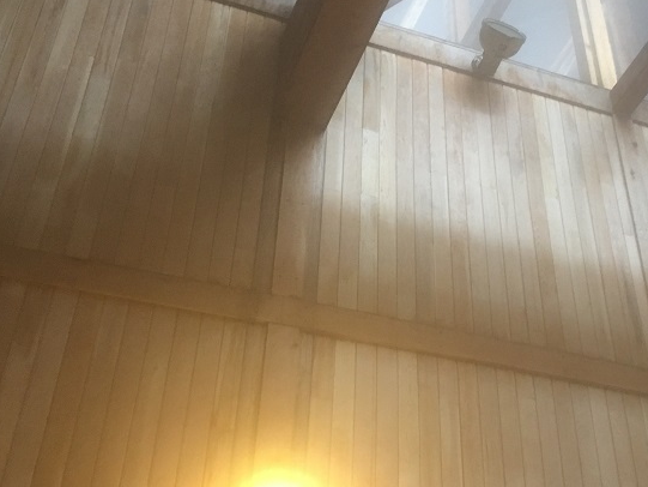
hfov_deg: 34.7
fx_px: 1011
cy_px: 134
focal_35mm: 54
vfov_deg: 26.8
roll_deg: +2.7
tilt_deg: +44.9
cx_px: 493
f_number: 2.2
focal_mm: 4.15
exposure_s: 1/4
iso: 50
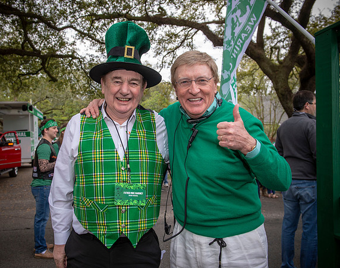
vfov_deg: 42.1
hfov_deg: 52.0
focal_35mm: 35
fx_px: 347
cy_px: 133
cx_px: 149
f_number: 5.6
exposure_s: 1/200
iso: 400
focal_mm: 31
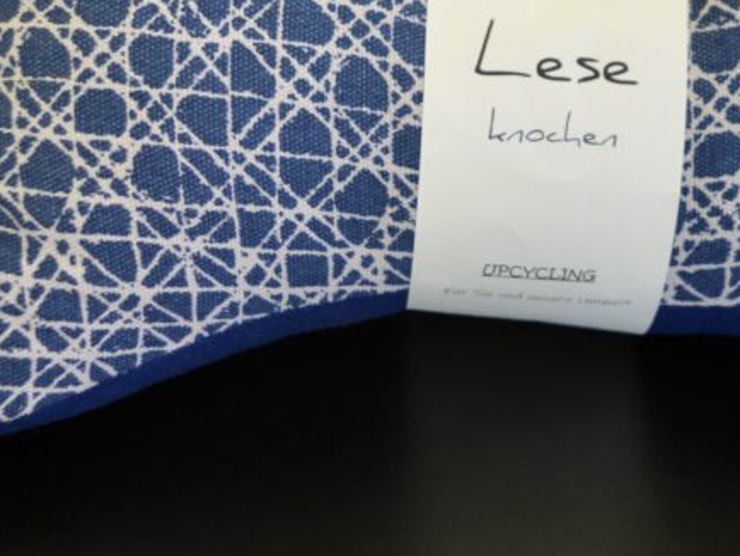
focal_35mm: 78
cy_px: 83
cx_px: 534
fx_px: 1671
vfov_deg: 18.6
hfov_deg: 24.7
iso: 400
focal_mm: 23
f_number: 4
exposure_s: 1/60
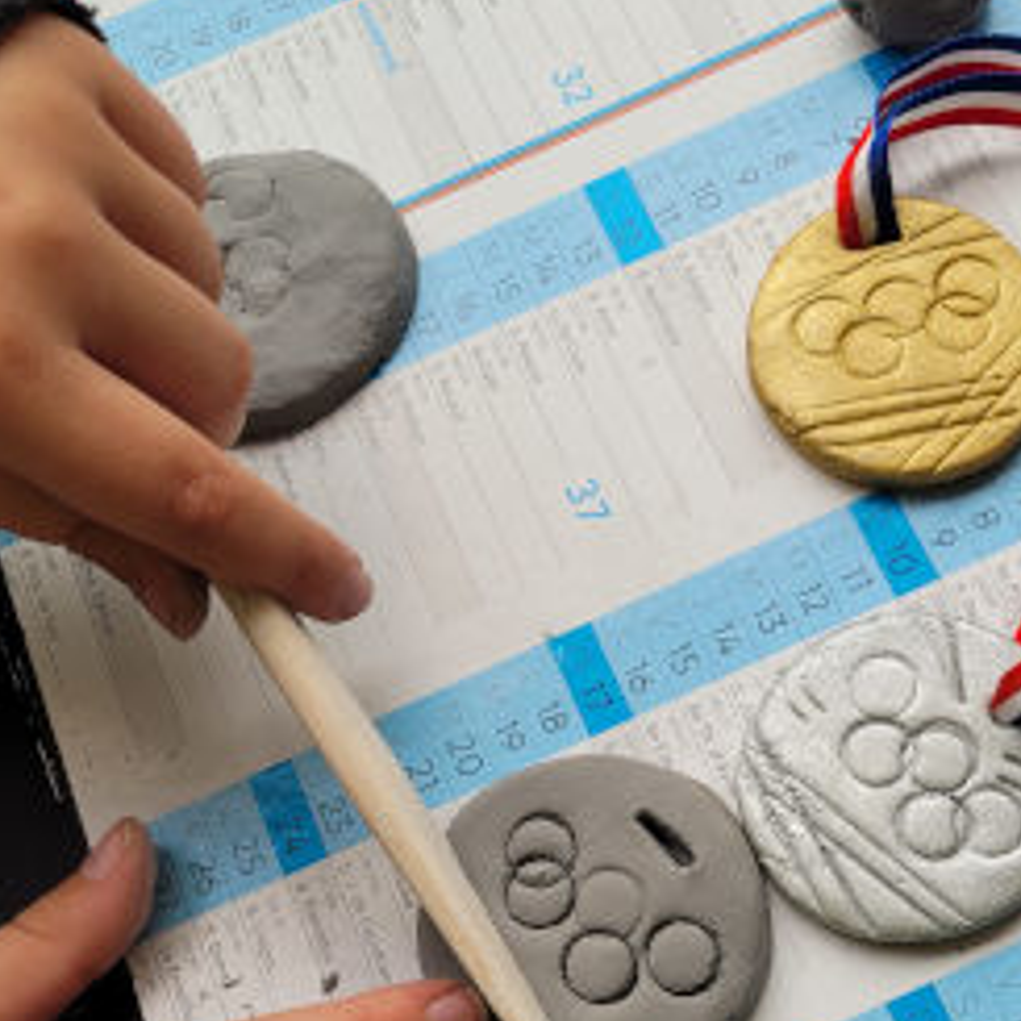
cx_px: 592
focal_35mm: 50
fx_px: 1668
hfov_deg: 34.0
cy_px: 723
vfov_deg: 33.6
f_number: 1.8
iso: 40
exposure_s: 1/303
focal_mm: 5.4
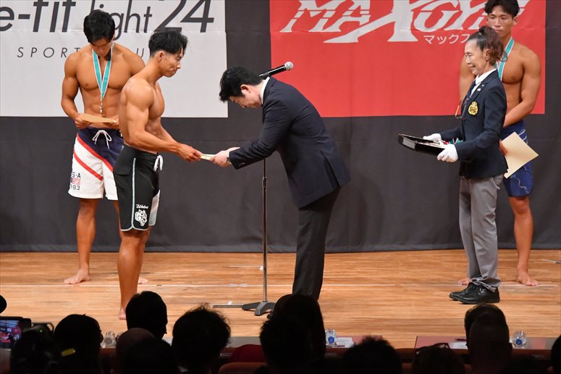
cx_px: 280
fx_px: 3738
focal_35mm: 240
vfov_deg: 5.7
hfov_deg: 8.6
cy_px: 187
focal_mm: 160
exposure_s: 1/400
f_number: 5.6
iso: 9000
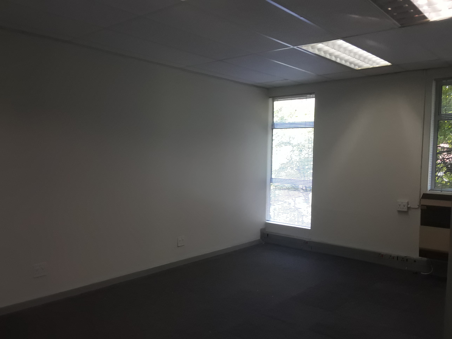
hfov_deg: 60.0
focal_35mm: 30
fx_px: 392
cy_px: 170
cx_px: 226
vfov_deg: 46.8
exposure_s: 1/50
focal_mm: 2.2
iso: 64
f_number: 1.9
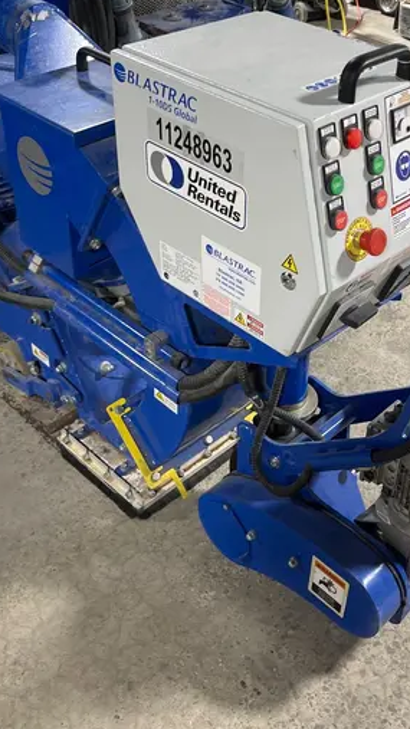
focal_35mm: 41
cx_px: 237
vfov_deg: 49.2
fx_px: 793
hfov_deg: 29.0
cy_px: 307
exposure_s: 1/71
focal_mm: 5.1
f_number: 1.6
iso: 125
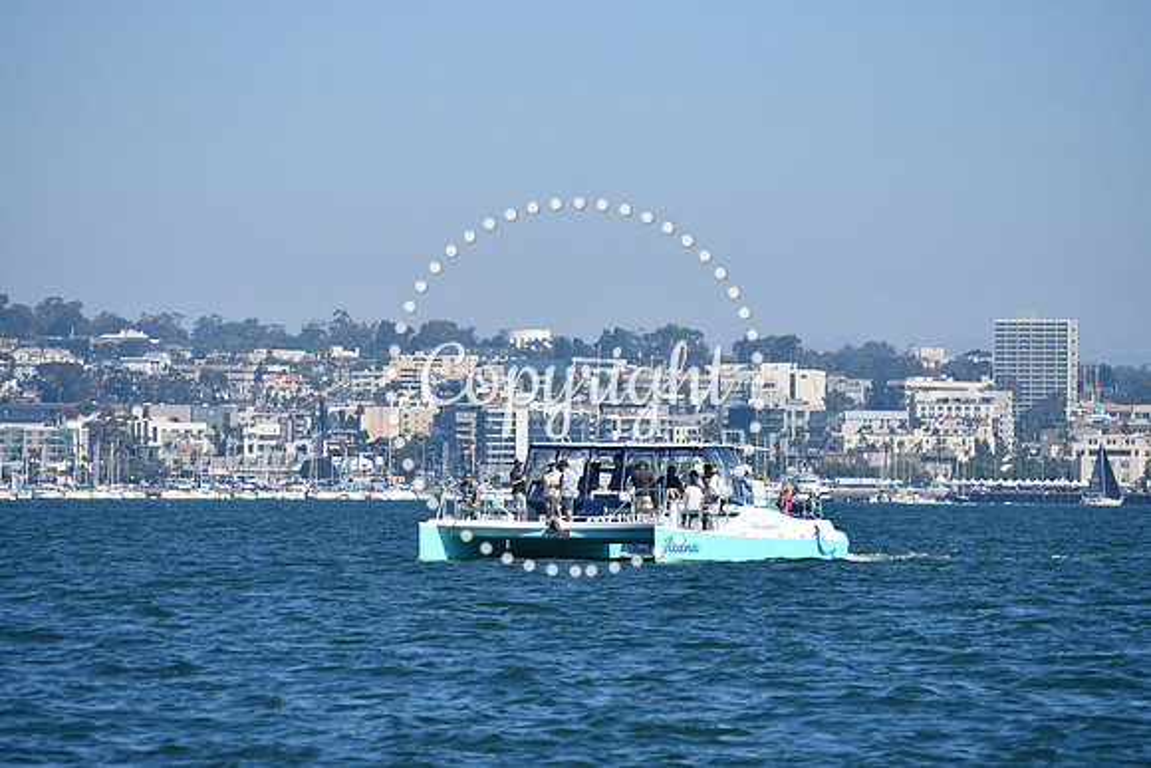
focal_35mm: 240
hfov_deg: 8.6
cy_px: 384
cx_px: 576
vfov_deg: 5.7
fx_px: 7675
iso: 100
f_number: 8
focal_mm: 160
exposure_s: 1/500
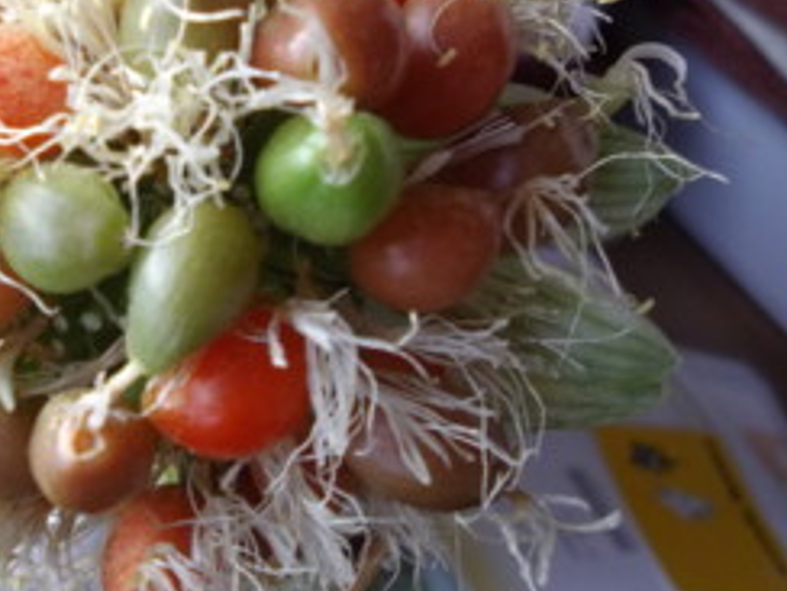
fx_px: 1341
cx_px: 200
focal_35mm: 59
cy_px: 213
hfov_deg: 32.1
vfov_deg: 24.7
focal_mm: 5.8
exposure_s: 1/50
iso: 249
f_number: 3.5
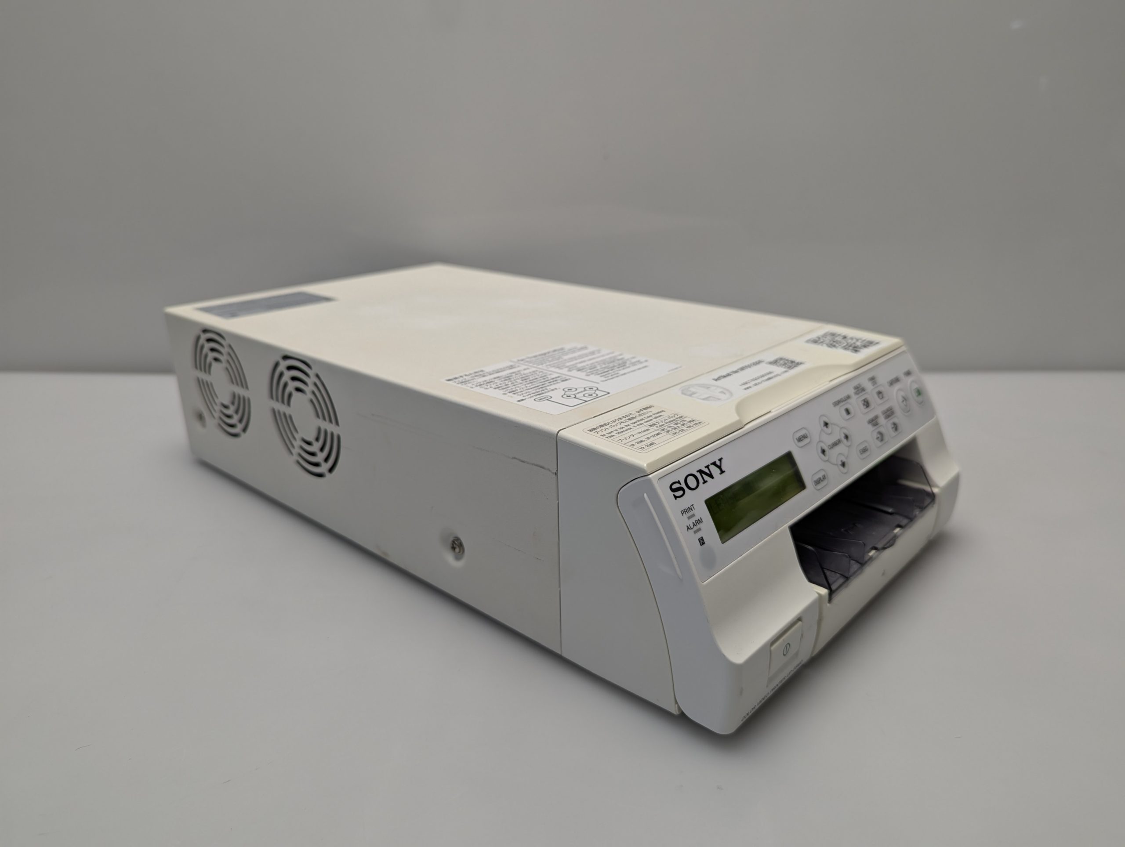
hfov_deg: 71.5
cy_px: 424
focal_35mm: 24
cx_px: 562
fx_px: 781
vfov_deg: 56.9
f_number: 1.85
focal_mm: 6.81
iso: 62
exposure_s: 1/100
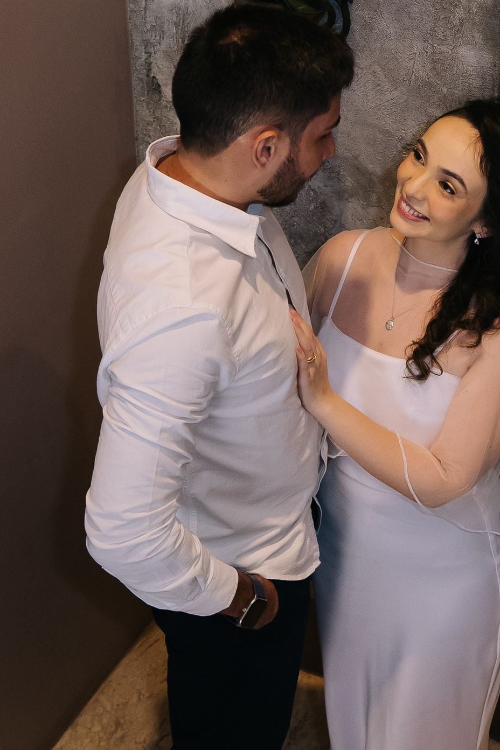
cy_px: 265
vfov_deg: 22.3
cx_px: 321
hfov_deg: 15.0
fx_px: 1897
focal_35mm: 91
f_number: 3.5
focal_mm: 32
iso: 2000
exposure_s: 1/200
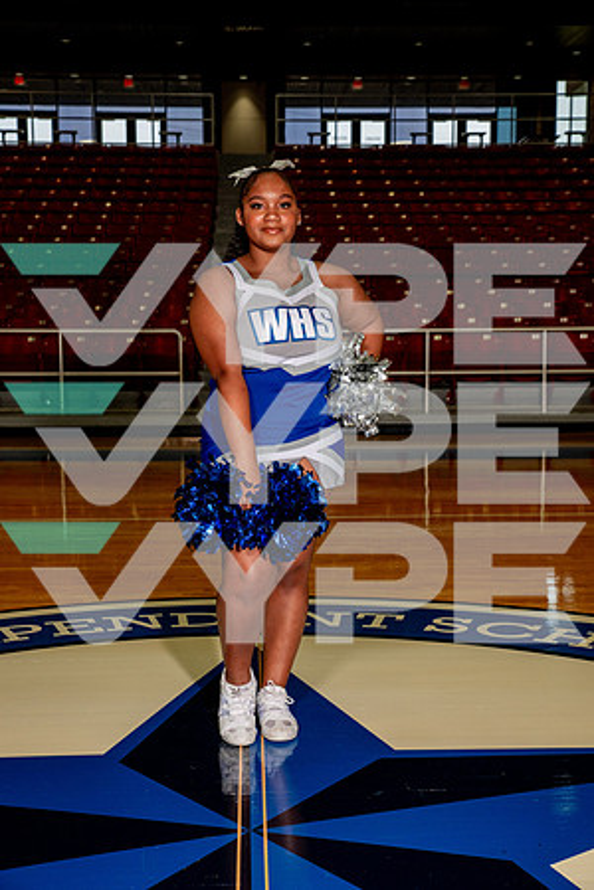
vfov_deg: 36.2
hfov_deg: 24.6
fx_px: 1361
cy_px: 445
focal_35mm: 55
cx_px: 297
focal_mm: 55
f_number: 7.1
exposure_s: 1/320
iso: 800
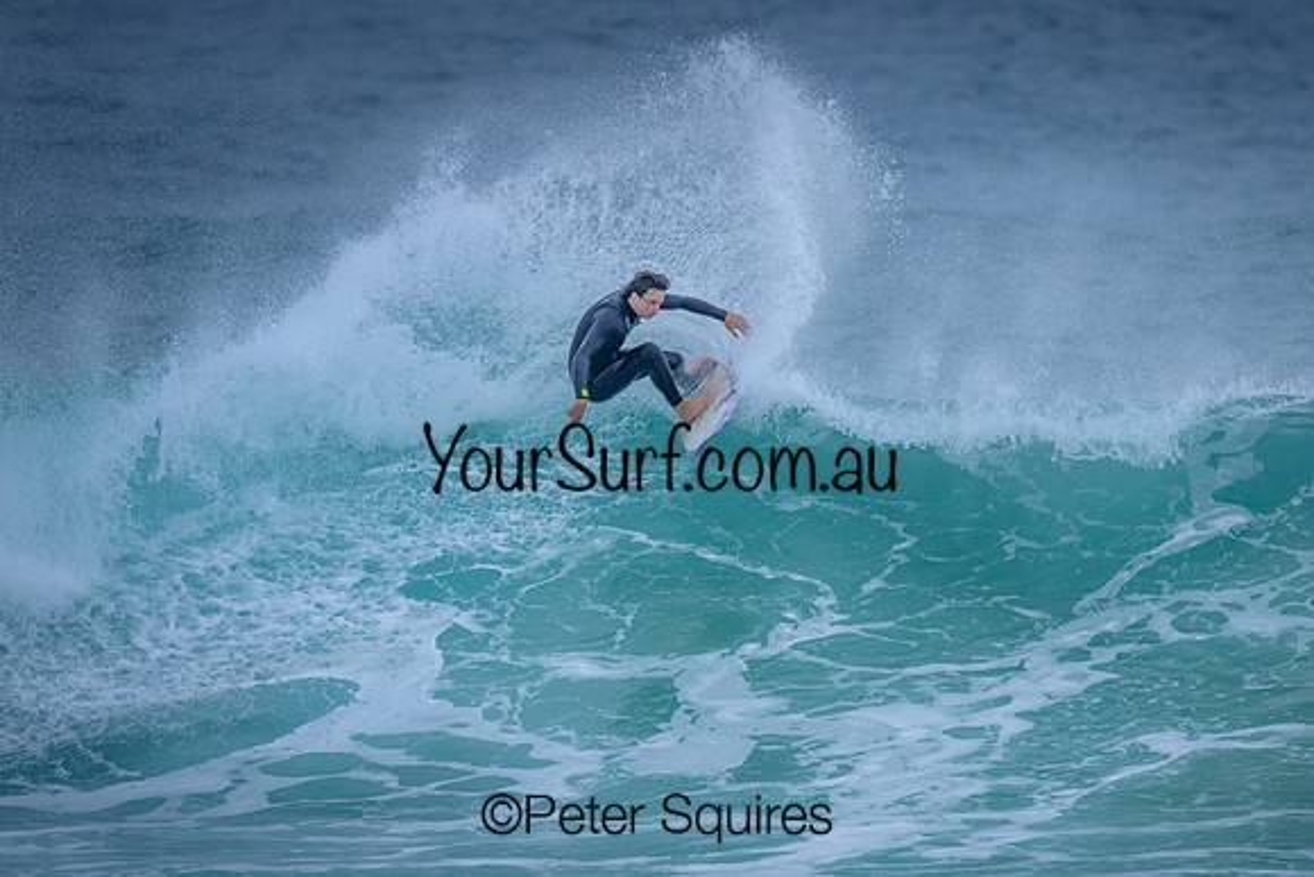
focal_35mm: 1018
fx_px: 37158
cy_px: 469
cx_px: 836
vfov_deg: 1.4
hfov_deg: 2.0
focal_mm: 800
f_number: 6.3
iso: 1250
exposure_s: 1/2000
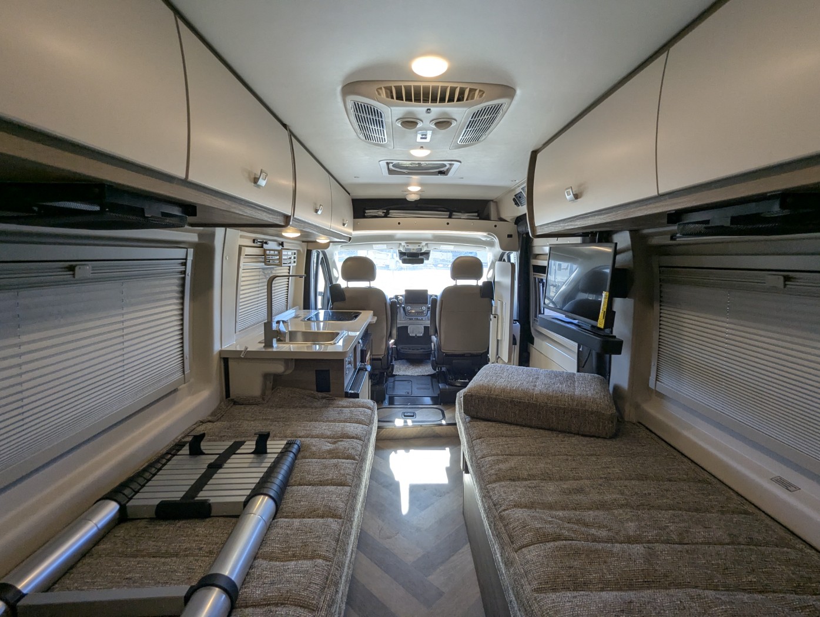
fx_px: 380
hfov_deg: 94.4
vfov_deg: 78.2
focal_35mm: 16
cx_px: 410
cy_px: 308
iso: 152
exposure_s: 1/232
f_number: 2.2
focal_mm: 2.35
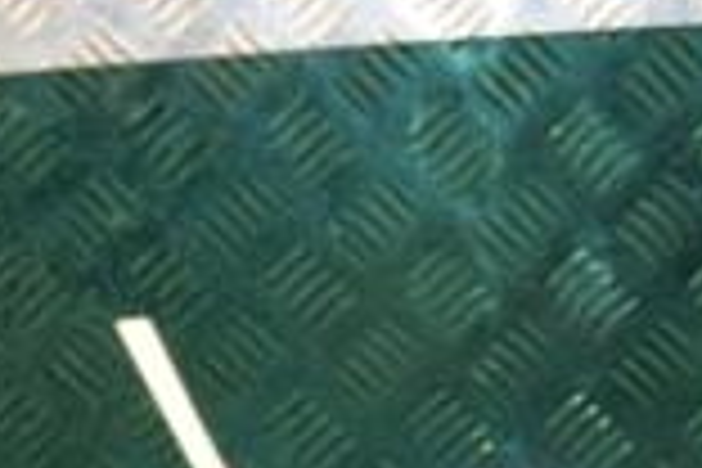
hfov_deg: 11.9
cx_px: 454
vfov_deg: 7.8
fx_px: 3373
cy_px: 616
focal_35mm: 173
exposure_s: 1/160
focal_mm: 30
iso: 800
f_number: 5
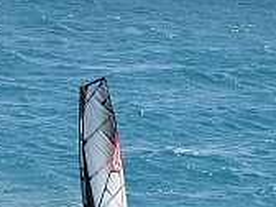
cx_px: 146
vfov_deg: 1.1
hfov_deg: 1.5
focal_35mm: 1316
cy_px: 253
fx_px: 10493
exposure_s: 1/800
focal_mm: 300
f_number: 7.1
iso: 200
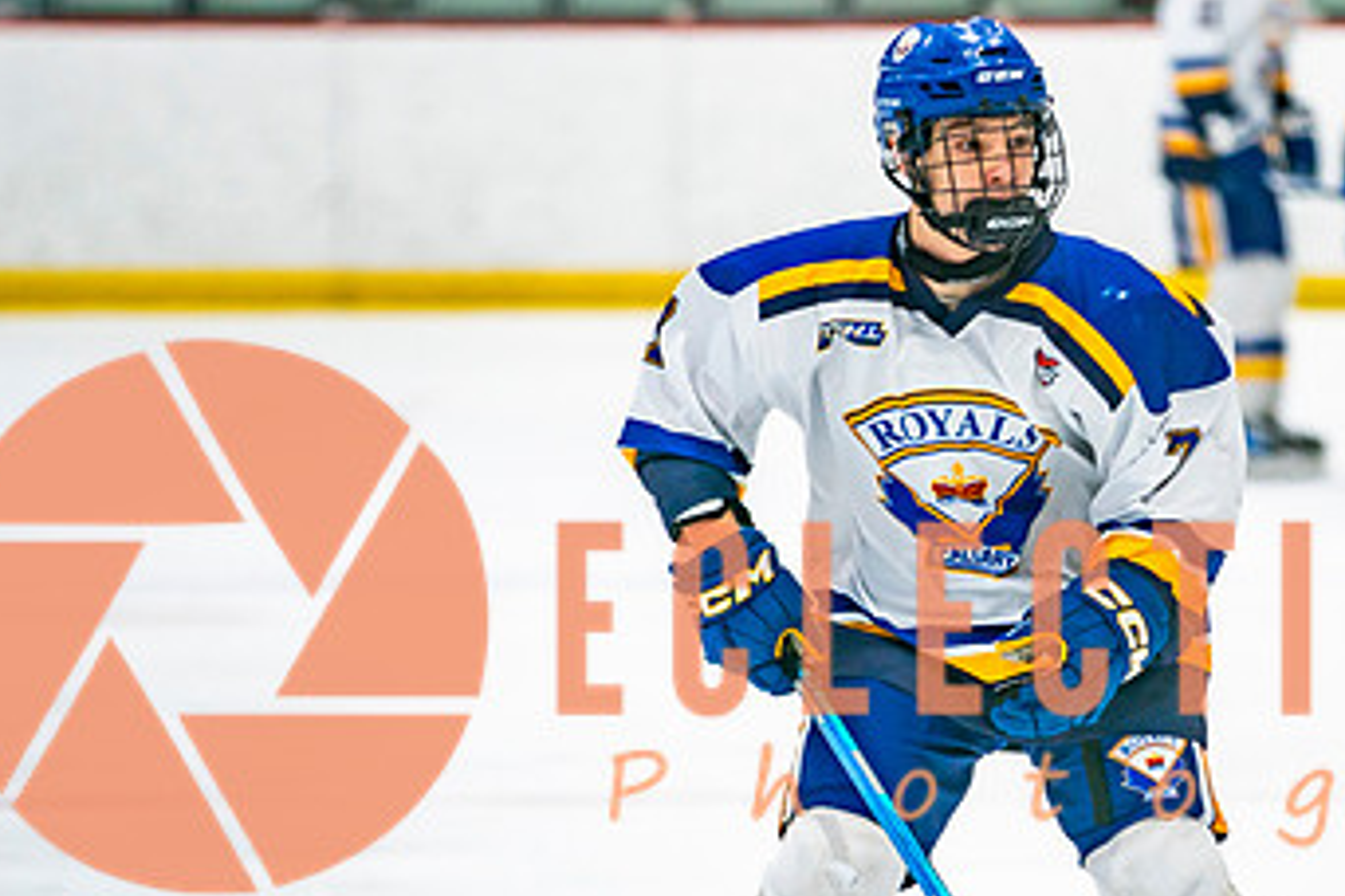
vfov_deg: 3.1
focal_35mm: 441
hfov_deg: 4.7
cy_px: 702
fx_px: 16475
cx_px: 1021
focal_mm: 200
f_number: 2.8
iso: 500
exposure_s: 1/640
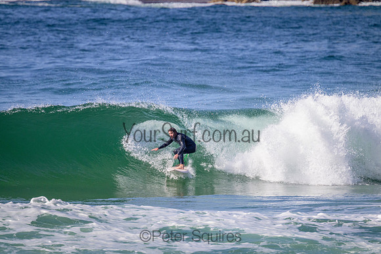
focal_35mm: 800
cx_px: 190
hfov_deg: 2.6
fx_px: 8468
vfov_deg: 1.7
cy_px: 127
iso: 1400
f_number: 11
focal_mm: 800
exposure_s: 1/2000
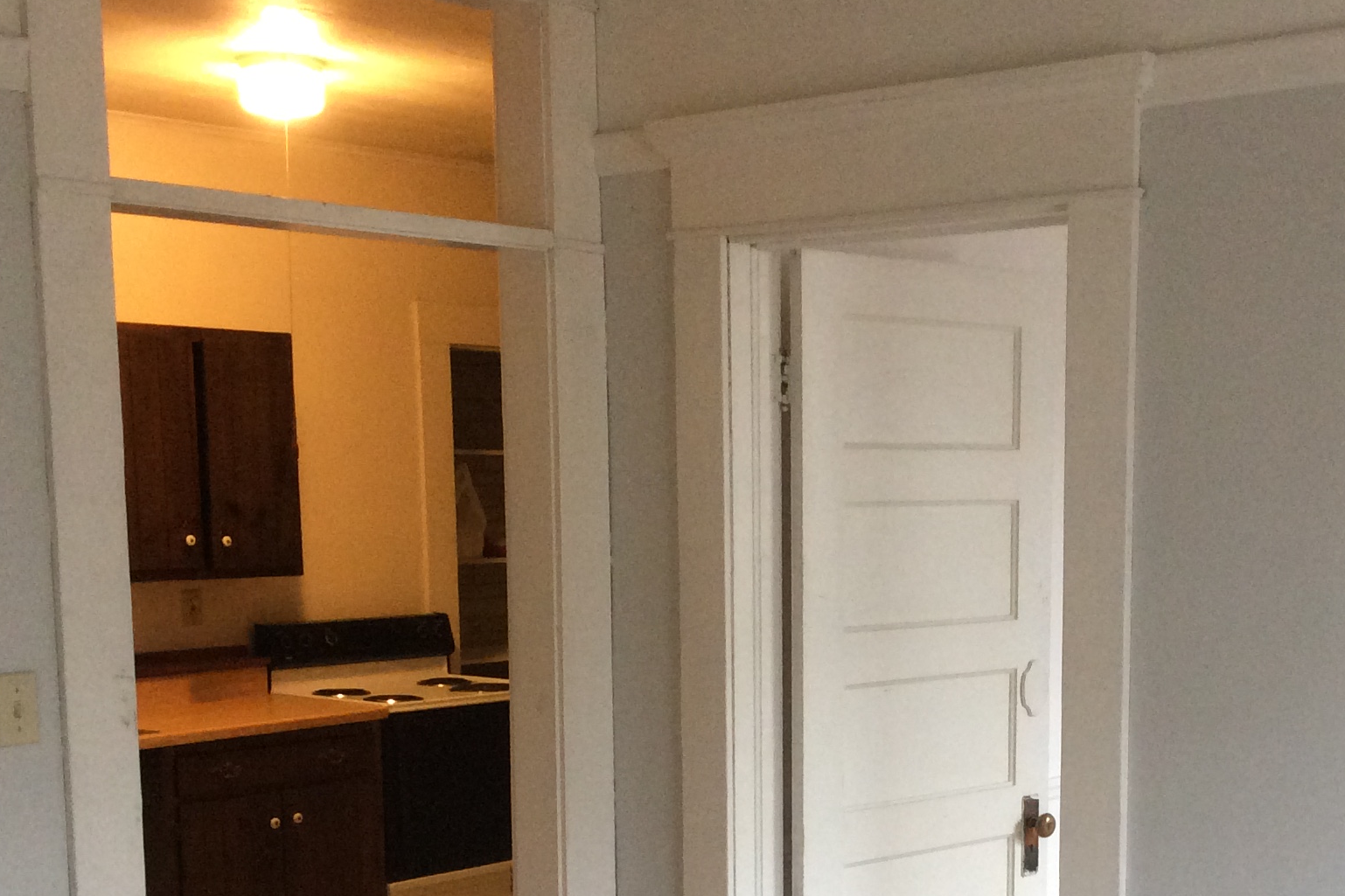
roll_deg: +0.2
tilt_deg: -8.9
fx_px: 2092
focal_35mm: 56
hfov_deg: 35.4
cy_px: 730
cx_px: 858
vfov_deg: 23.8
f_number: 2.4
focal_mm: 3.3
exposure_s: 1/24
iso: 125
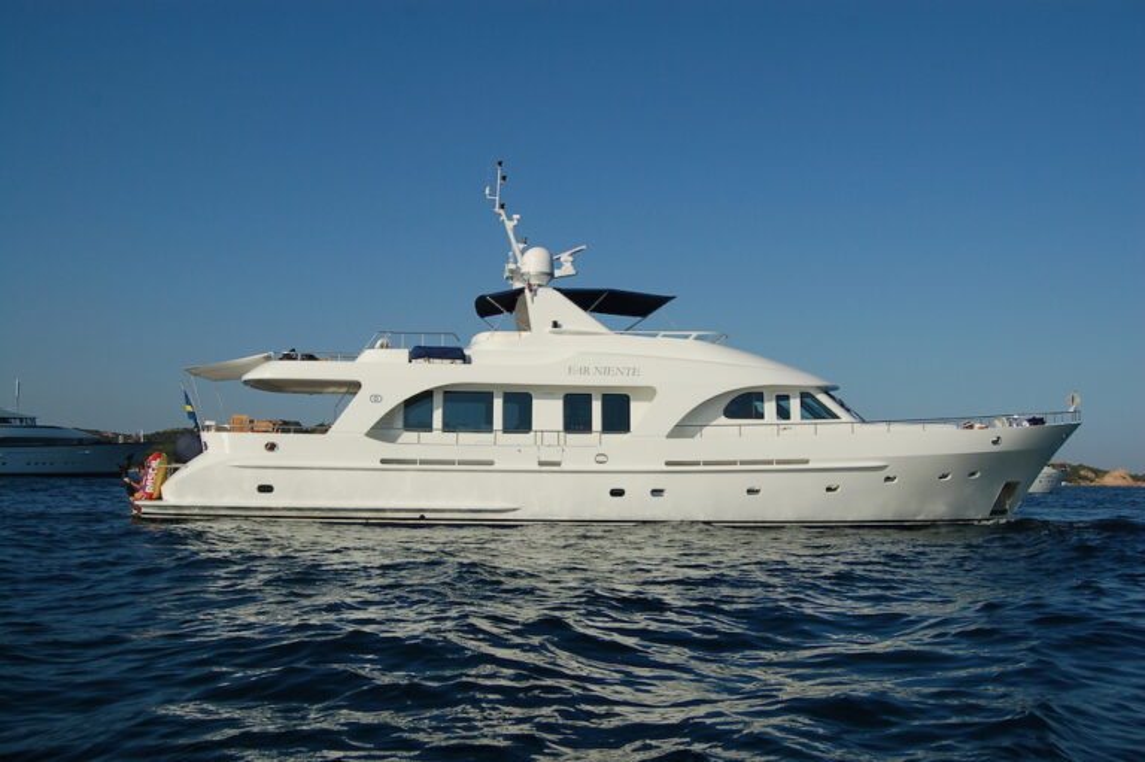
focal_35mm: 34
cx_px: 572
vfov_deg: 38.3
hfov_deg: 55.1
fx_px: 1097
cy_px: 381
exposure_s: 1/1600
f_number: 6.3
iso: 200
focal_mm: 23
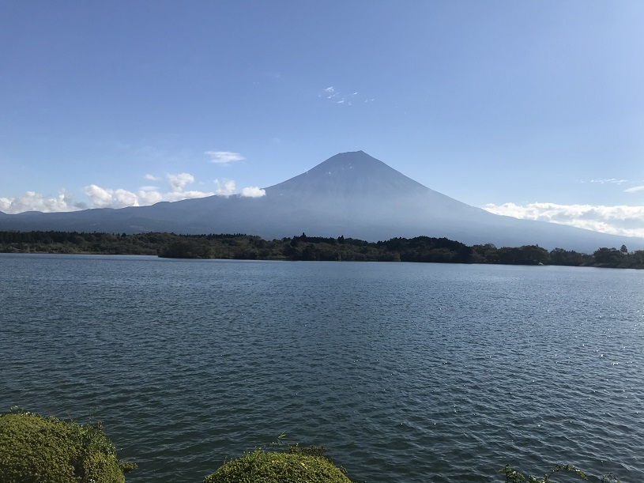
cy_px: 242
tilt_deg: +1.7
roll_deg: -2.5
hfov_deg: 63.5
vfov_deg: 49.7
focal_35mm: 28
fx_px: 521
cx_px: 322
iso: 20
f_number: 1.8
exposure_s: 1/5051
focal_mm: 3.99
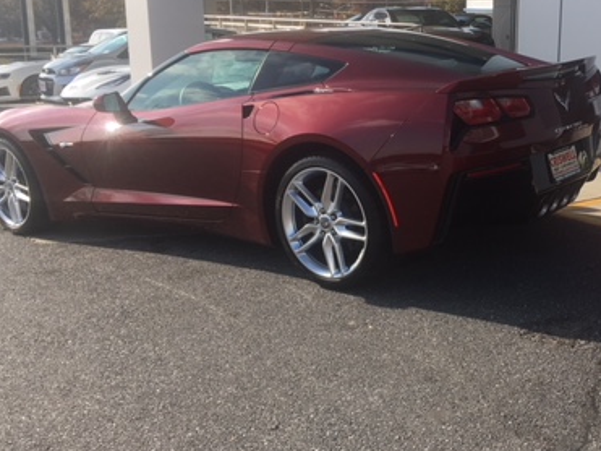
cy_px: 235
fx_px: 868
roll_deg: -0.6
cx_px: 463
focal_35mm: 50
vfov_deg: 29.1
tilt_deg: -13.5
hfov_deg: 37.1
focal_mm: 4.15
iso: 25
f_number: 2.2
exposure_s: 1/884
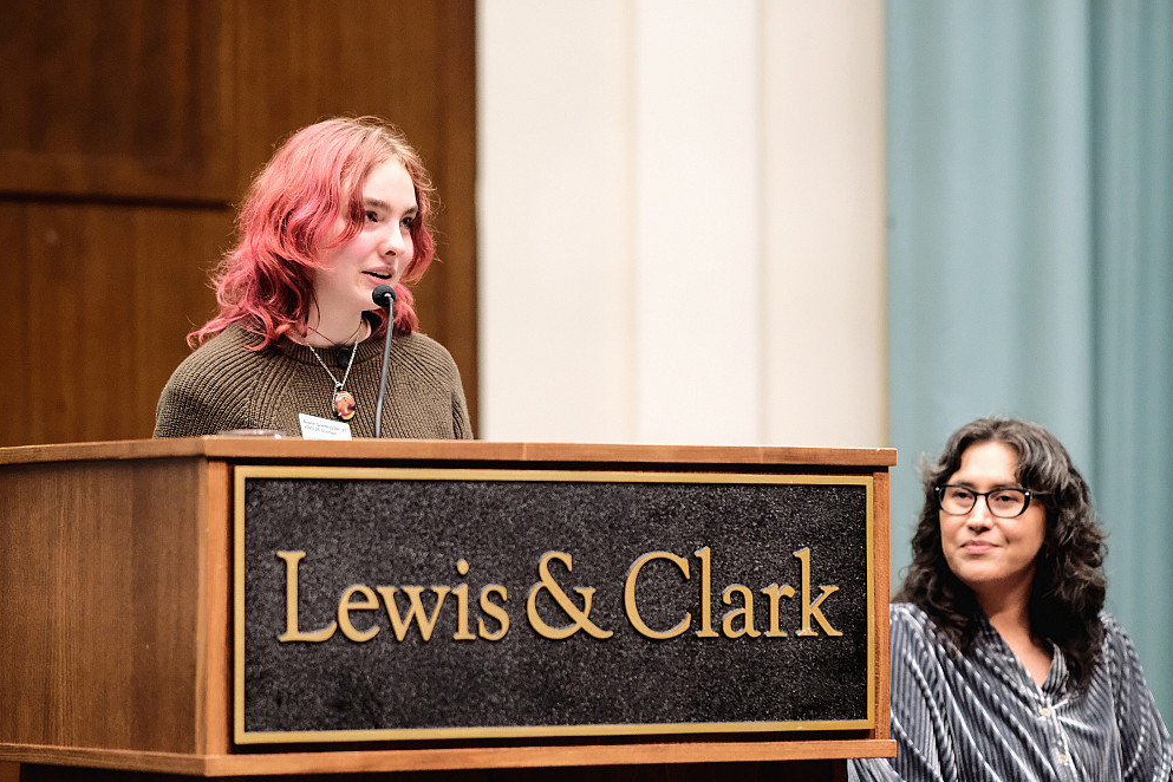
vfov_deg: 10.1
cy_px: 393
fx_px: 4431
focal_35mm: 136
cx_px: 588
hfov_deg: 15.1
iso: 4000
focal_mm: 90
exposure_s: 1/250
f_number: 2
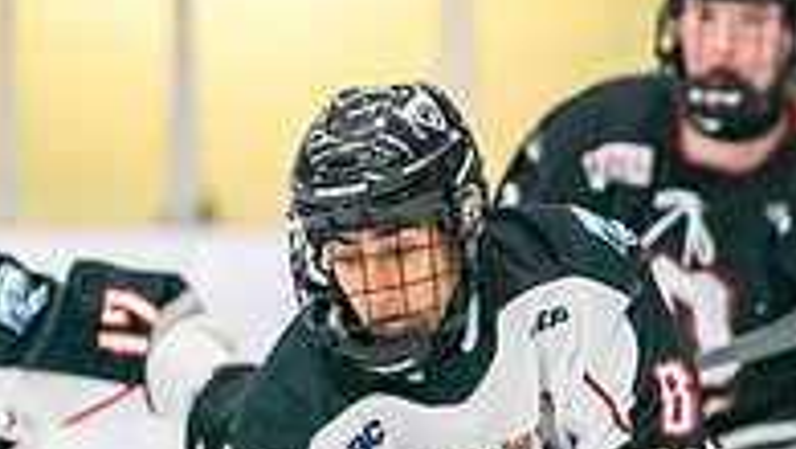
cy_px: 789
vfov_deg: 1.2
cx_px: 895
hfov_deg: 2.1
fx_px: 21670
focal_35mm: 1026
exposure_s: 1/1250
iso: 3200
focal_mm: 197
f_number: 2.8
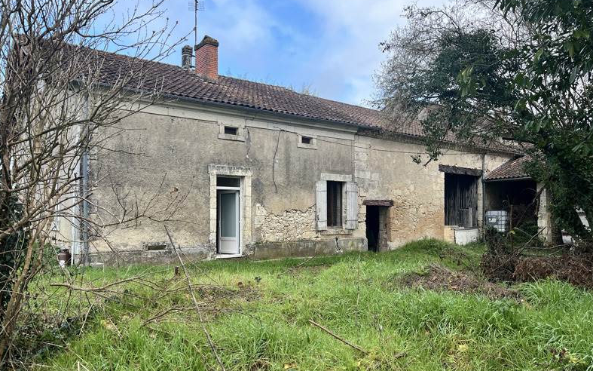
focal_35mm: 28
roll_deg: +0.2
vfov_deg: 44.5
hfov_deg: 66.5
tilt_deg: +1.8
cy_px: 191
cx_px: 297
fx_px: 453
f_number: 1.6
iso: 50
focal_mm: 5.1
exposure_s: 1/631
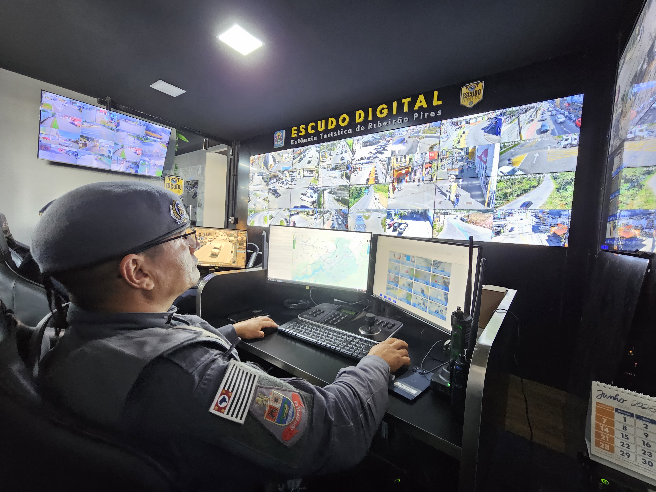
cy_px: 246
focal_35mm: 13
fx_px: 246
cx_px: 328
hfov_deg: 106.2
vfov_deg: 89.9
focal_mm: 2.2
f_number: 2.2
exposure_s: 1/24
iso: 1000
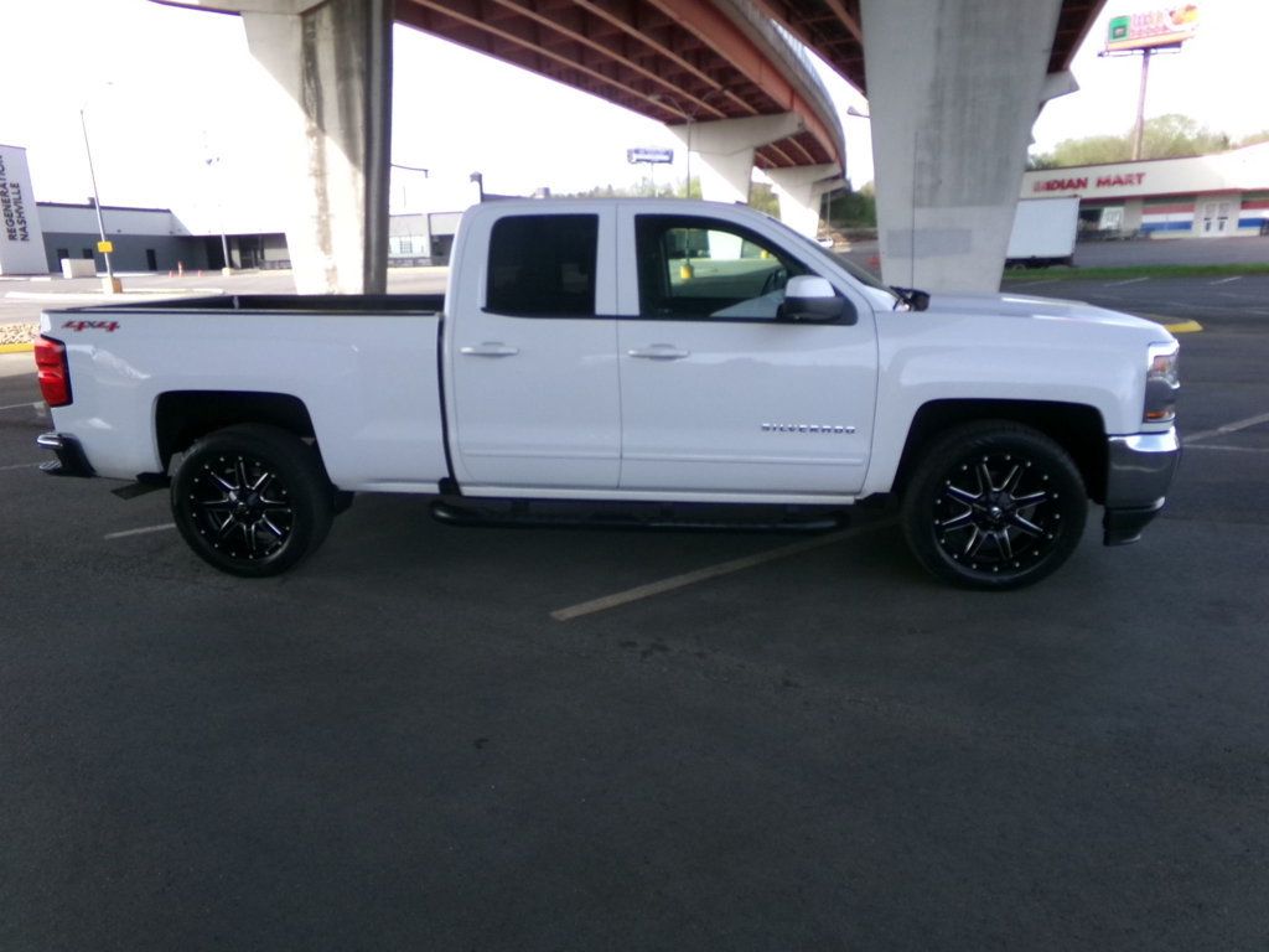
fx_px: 880
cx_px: 634
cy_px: 476
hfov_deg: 71.6
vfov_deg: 56.8
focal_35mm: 24
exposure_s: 1/60
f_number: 11.07
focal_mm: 4.3
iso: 229
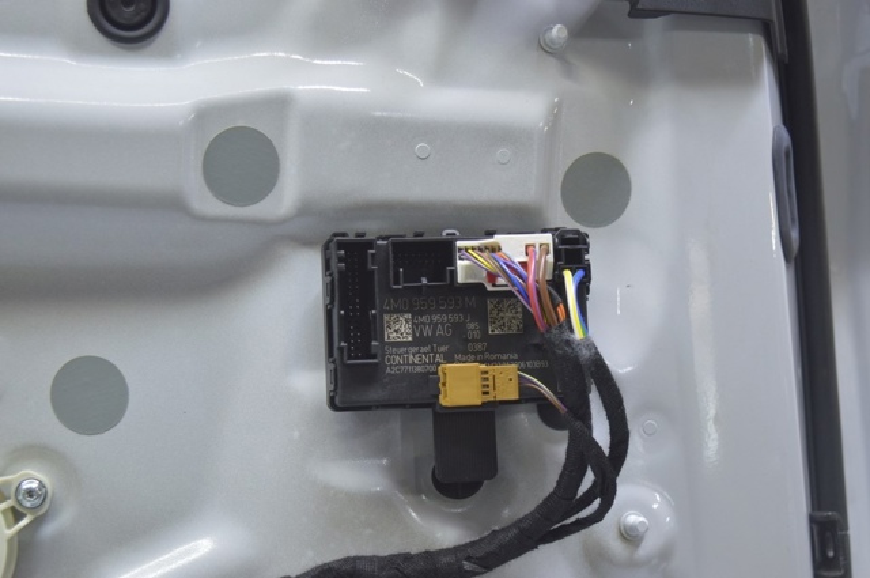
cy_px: 289
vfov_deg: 20.1
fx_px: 1629
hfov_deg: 29.9
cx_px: 435
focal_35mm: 68
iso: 400
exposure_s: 1/20
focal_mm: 45
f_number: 5.6
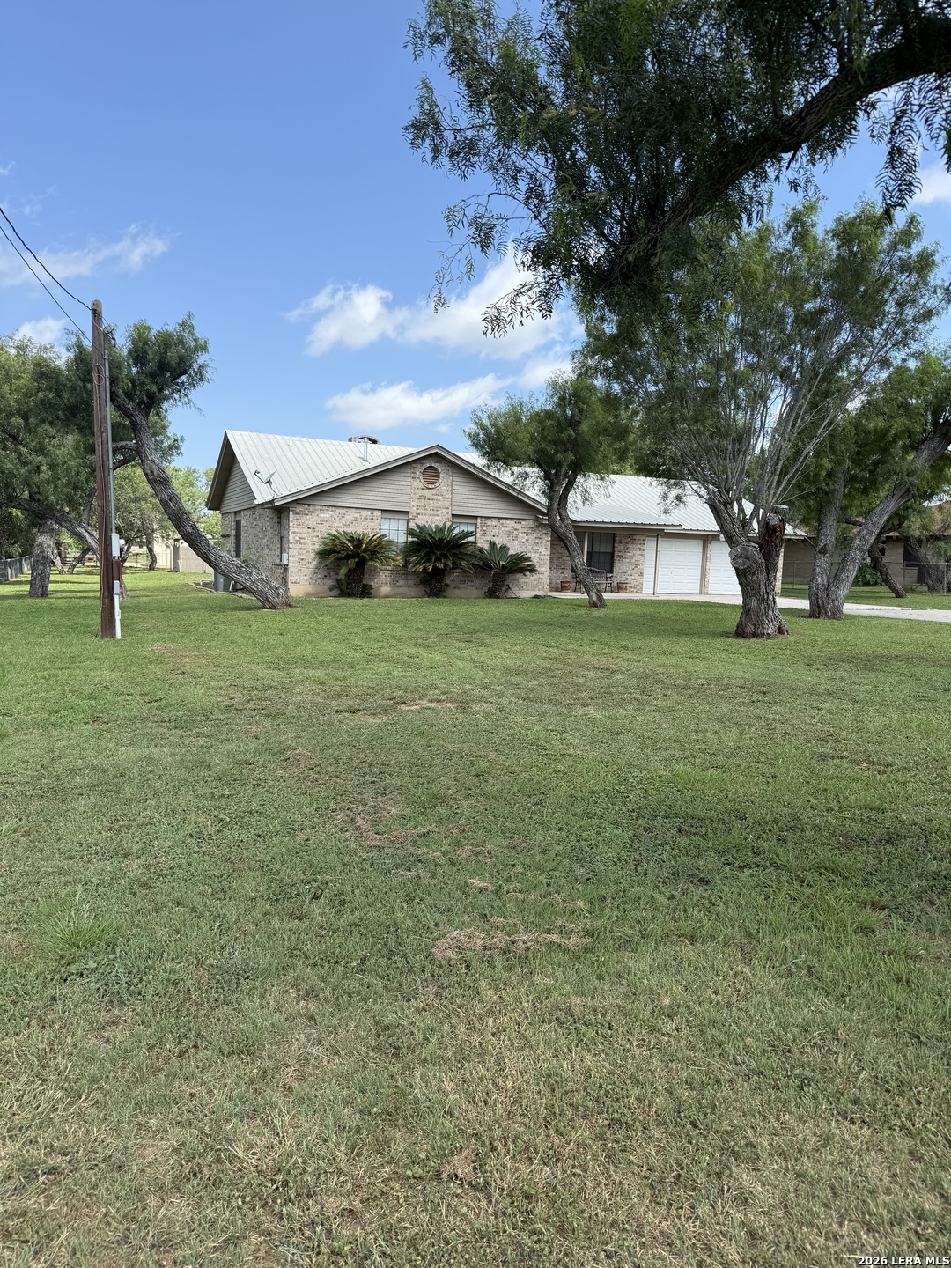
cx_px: 476
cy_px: 634
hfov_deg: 56.8
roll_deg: -2.6
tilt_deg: -5.9
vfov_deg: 71.6
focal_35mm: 24
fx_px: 879
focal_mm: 6.76
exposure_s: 1/2445
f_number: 1.78
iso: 80
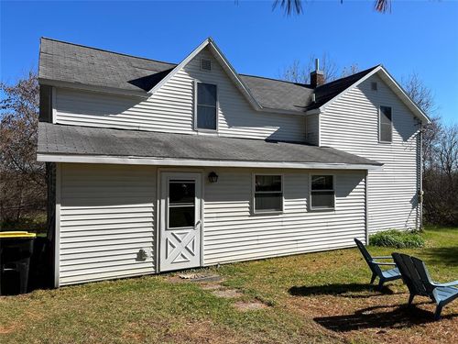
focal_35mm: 26
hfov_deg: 67.3
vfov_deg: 53.1
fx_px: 344
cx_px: 229
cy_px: 172
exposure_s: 1/4274
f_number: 1.5
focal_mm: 5.7
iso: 50
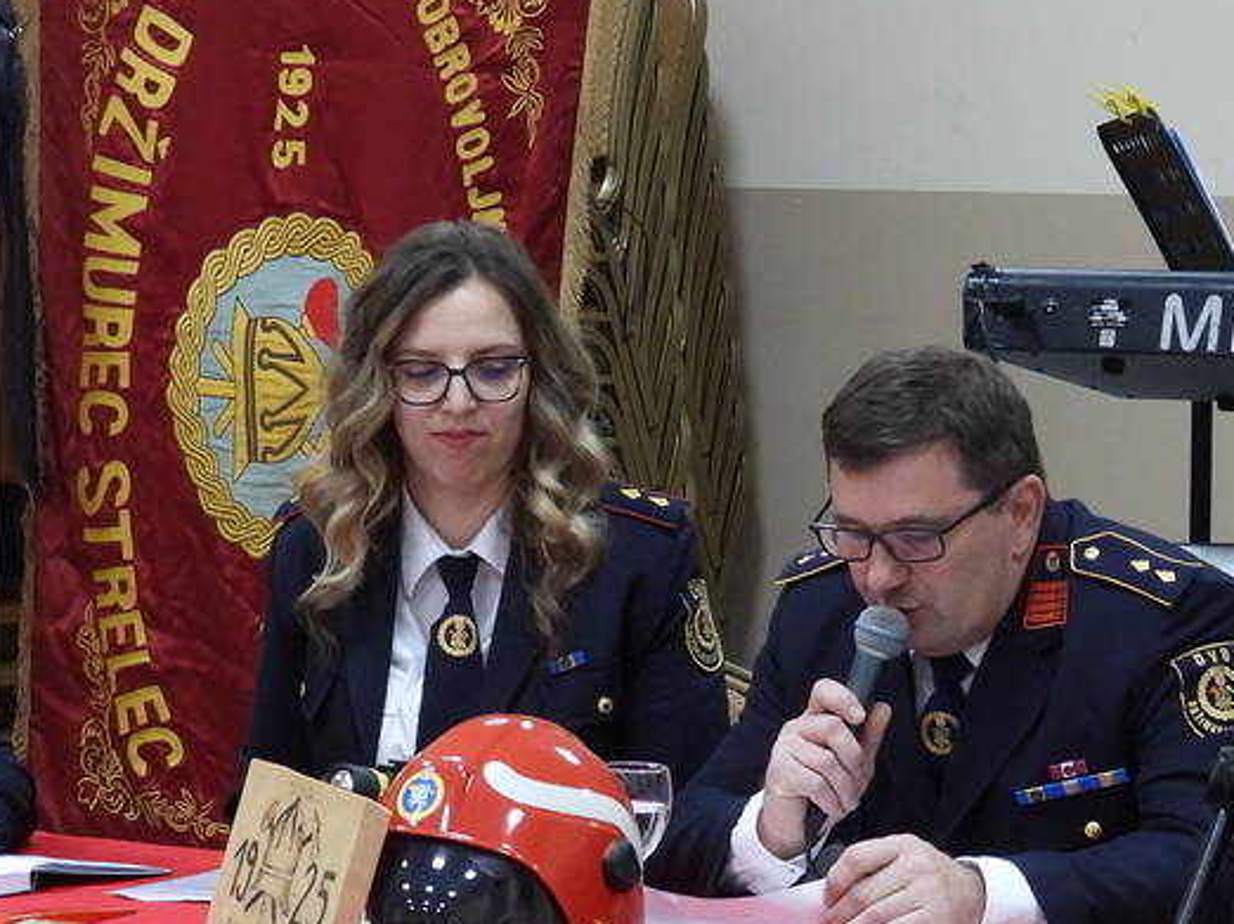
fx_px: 6556
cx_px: 688
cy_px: 692
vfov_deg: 8.1
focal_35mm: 184
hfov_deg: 10.8
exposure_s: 1/20
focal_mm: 14.4
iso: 400
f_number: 3.5
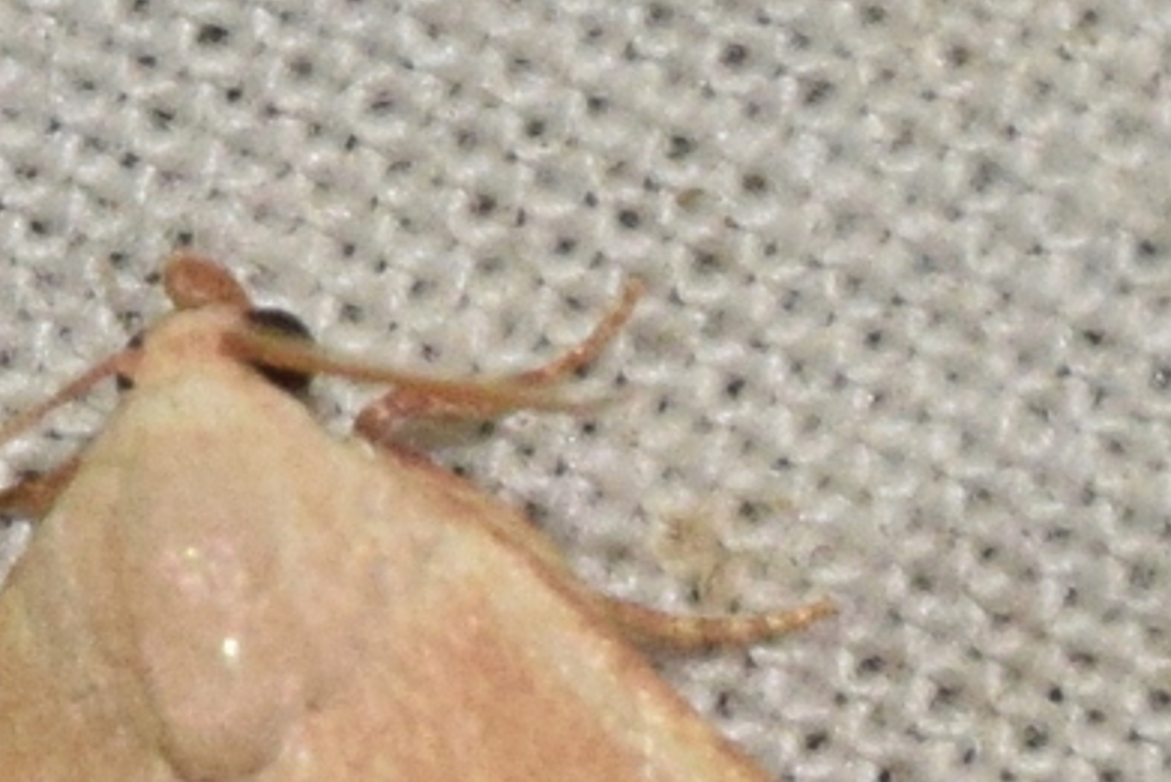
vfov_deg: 2.7
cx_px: 244
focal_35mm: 514
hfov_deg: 4.0
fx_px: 16725
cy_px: 956
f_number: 14
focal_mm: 140
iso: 1000
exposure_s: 1/200
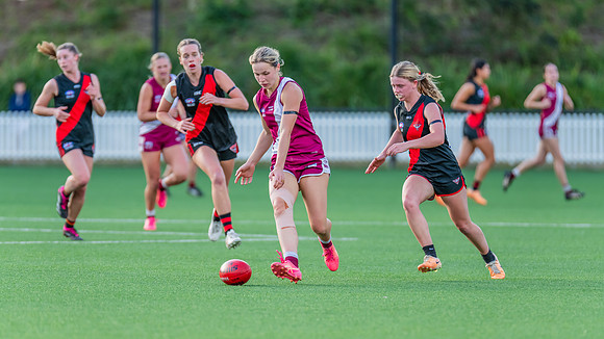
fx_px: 6354
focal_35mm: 397
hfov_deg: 5.4
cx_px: 287
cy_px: 170
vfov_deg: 3.1
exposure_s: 1/800
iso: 900
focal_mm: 360
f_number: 4
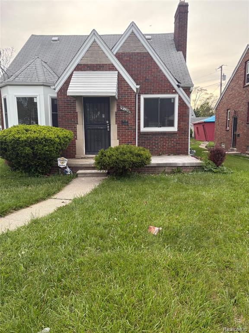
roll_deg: -0.6
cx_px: 124
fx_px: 249
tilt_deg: -11.2
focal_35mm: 26
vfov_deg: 67.3
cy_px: 166
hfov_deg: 53.1
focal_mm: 5.96
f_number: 1.6
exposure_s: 1/361
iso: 50
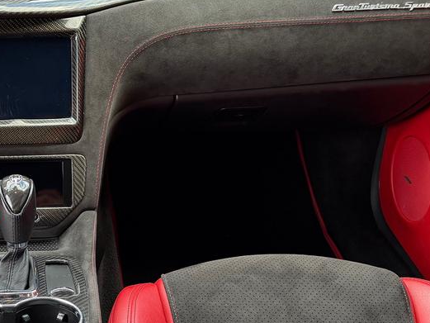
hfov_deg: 30.8
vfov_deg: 24.7
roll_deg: +0.0
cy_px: 207
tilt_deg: -31.8
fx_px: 733
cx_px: 20
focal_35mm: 59
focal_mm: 6.76
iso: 200
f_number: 1.78
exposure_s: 1/106
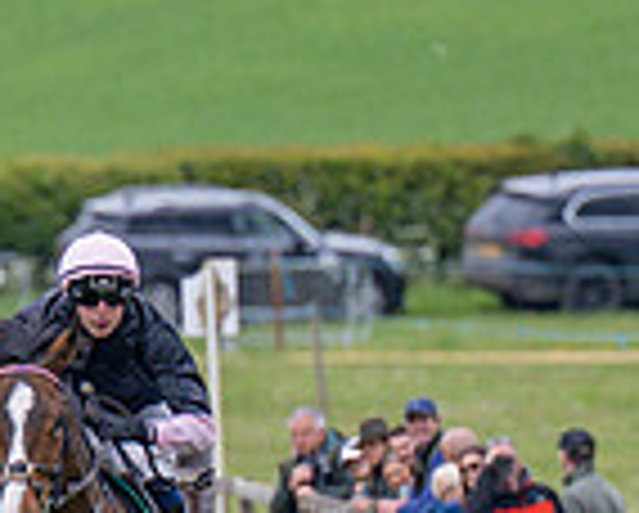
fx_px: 33842
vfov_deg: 0.9
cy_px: 853
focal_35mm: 1787
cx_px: -632
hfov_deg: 1.1
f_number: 2.8
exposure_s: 1/1600
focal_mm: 185
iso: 200
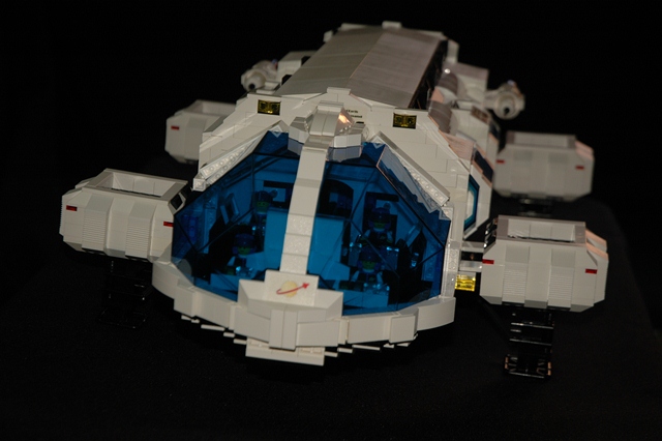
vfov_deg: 16.2
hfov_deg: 24.2
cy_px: 220
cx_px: 331
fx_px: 1544
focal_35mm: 84
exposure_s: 1/60
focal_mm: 56
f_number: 4.5
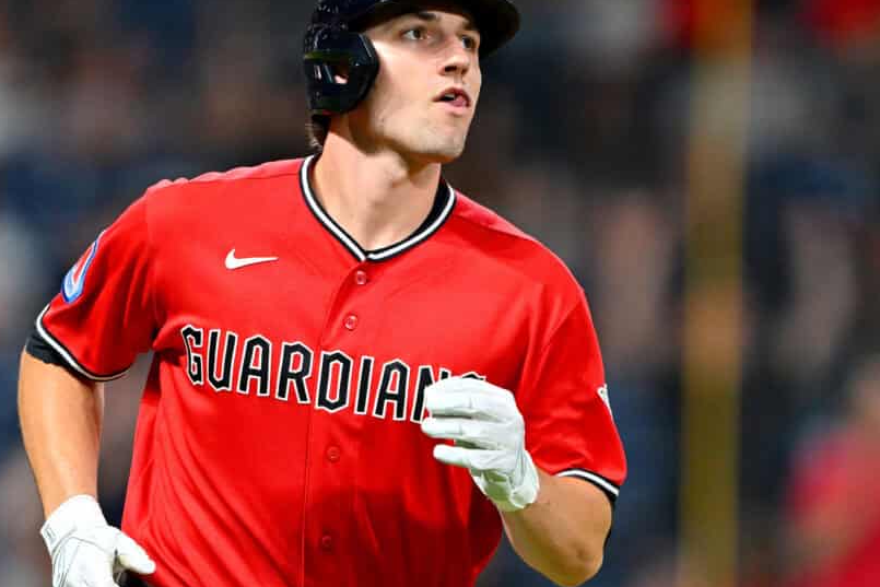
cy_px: 386
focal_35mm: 795
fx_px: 19436
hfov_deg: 2.6
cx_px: 410
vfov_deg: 1.7
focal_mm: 400
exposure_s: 1/1600
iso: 2500
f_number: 2.8
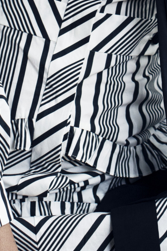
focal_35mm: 195
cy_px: -105
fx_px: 1355
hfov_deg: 7.0
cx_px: 118
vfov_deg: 10.3
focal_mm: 50
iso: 1250
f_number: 3.2
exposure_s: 1/400
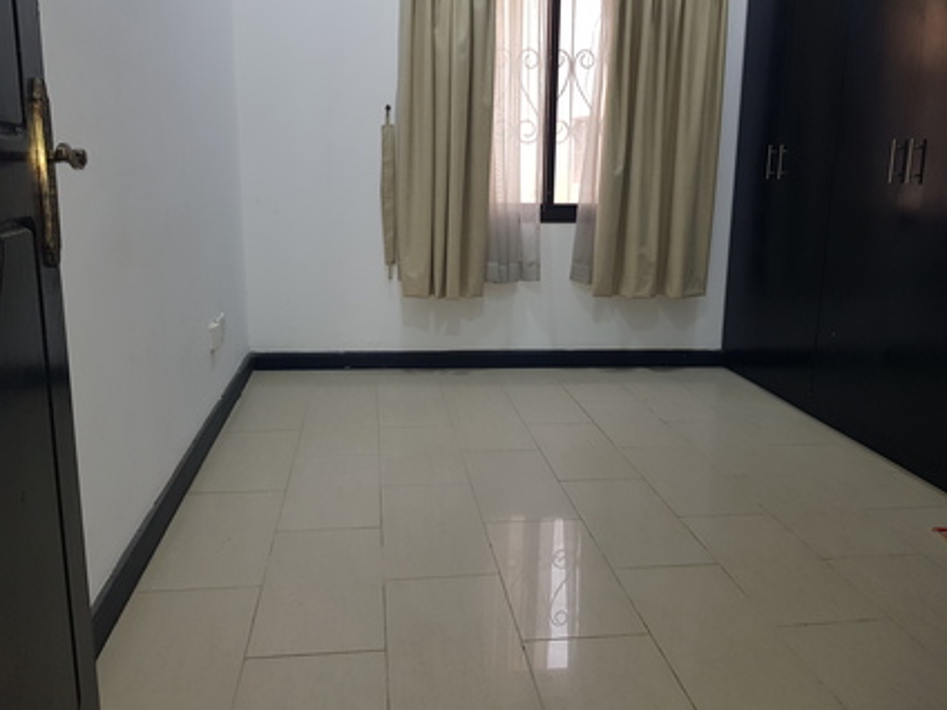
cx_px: 508
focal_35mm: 28
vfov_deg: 49.7
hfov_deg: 63.4
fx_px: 766
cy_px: 332
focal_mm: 4.2
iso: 100
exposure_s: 1/33
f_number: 1.7
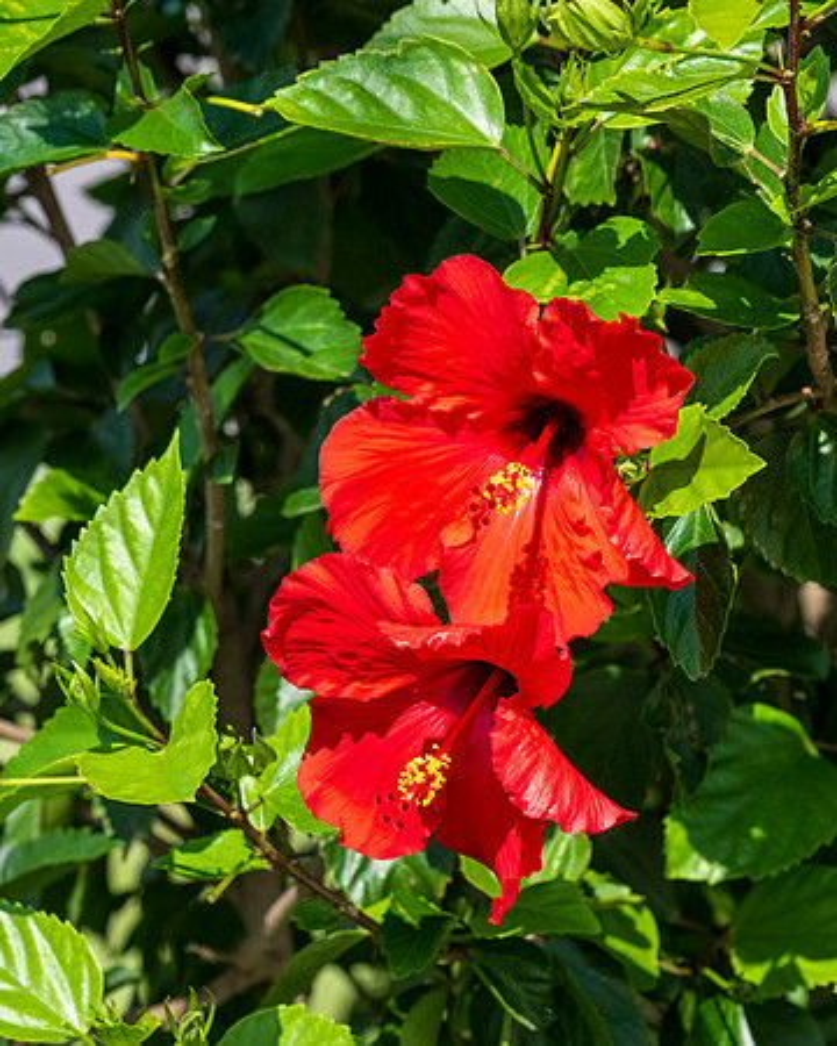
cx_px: 353
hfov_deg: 2.1
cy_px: 523
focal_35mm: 746
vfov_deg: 2.6
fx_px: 23103
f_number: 10
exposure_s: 1/2000
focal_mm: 530
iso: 2000
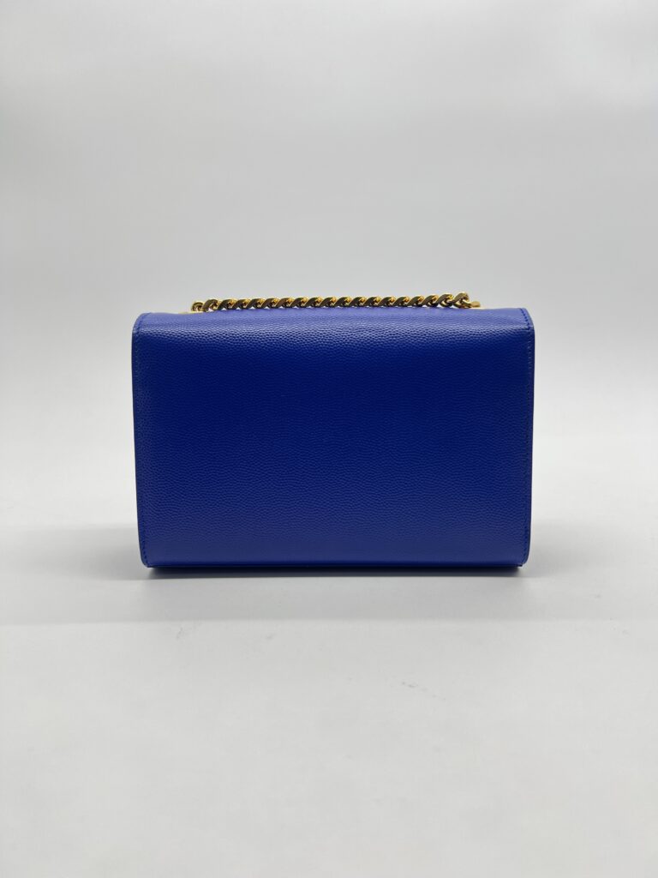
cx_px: 329
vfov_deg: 67.3
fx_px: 659
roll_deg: +0.1
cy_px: 439
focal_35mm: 26
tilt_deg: -9.5
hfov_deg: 53.1
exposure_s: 1/113
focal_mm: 5.7
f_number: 1.5
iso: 32
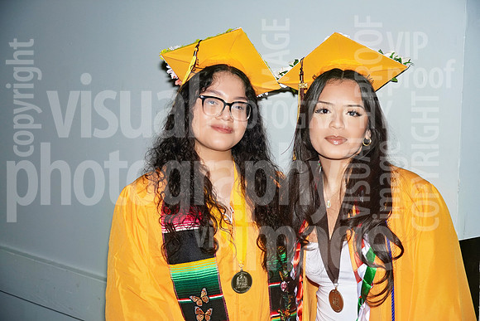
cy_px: 160
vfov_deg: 20.6
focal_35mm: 66
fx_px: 880
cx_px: 240
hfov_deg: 30.5
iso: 1000
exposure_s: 1/250
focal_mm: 44
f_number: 5
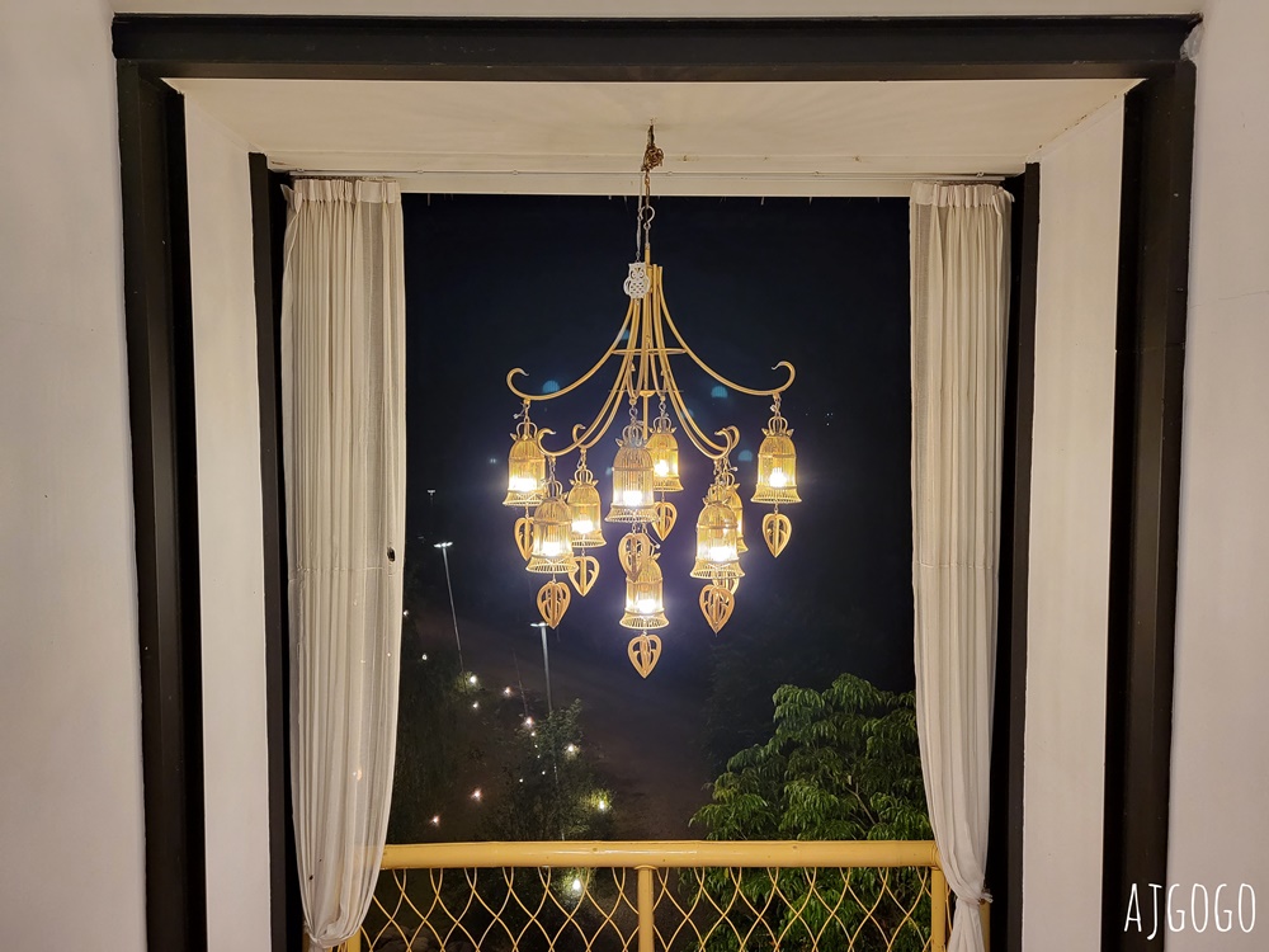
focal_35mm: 26
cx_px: 634
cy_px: 476
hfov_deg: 67.3
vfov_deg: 53.1
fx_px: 953
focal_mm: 5.4
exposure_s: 1/50
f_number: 1.8
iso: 800
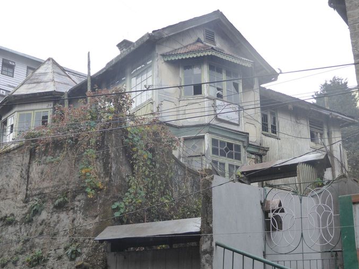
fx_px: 653
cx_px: 169
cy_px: 153
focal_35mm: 63
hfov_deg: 30.7
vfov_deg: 23.3
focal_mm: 9
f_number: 4.1
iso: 320
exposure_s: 1/100
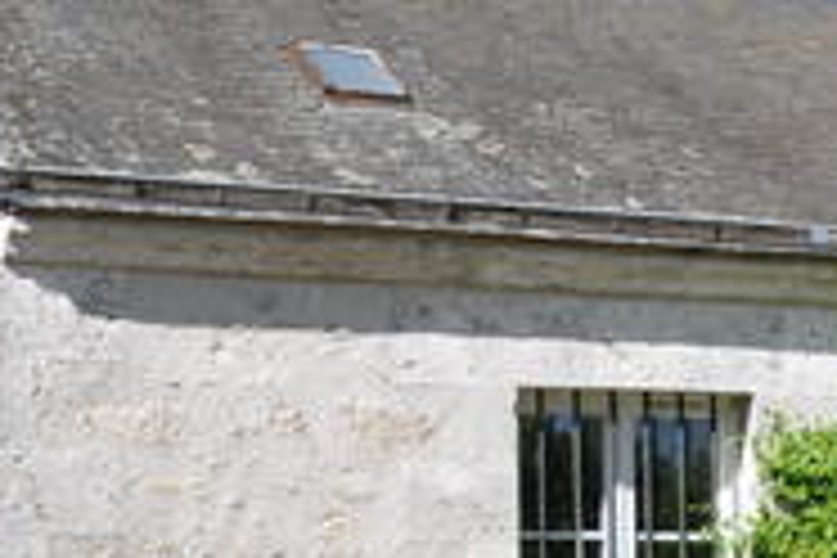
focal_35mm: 145
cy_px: -342
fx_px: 3371
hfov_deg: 13.7
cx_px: 1062
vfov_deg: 9.2
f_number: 9
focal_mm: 18
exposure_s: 1/320
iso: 200
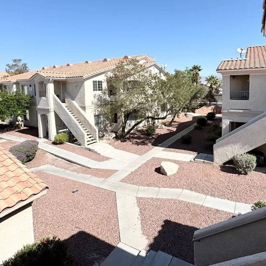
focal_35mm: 21
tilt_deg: -5.0
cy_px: 101
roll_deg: +0.9
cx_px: 161
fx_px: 183
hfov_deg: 71.3
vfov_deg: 71.0
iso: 50
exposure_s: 1/2494
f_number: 2.2
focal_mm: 2.22
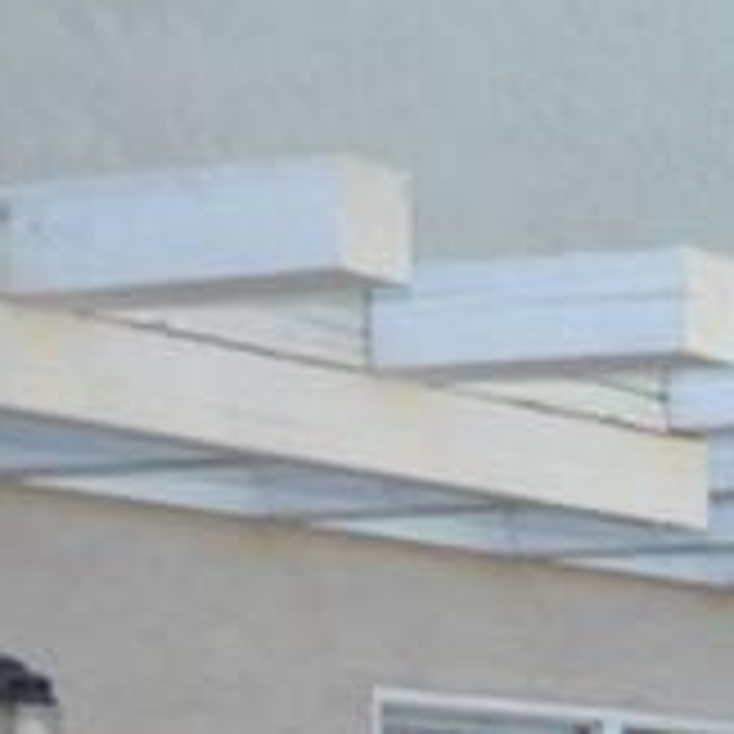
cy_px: 1096
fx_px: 2807
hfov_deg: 10.2
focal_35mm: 117
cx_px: 2283
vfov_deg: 14.0
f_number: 5.6
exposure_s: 1/125
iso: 140
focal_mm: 10
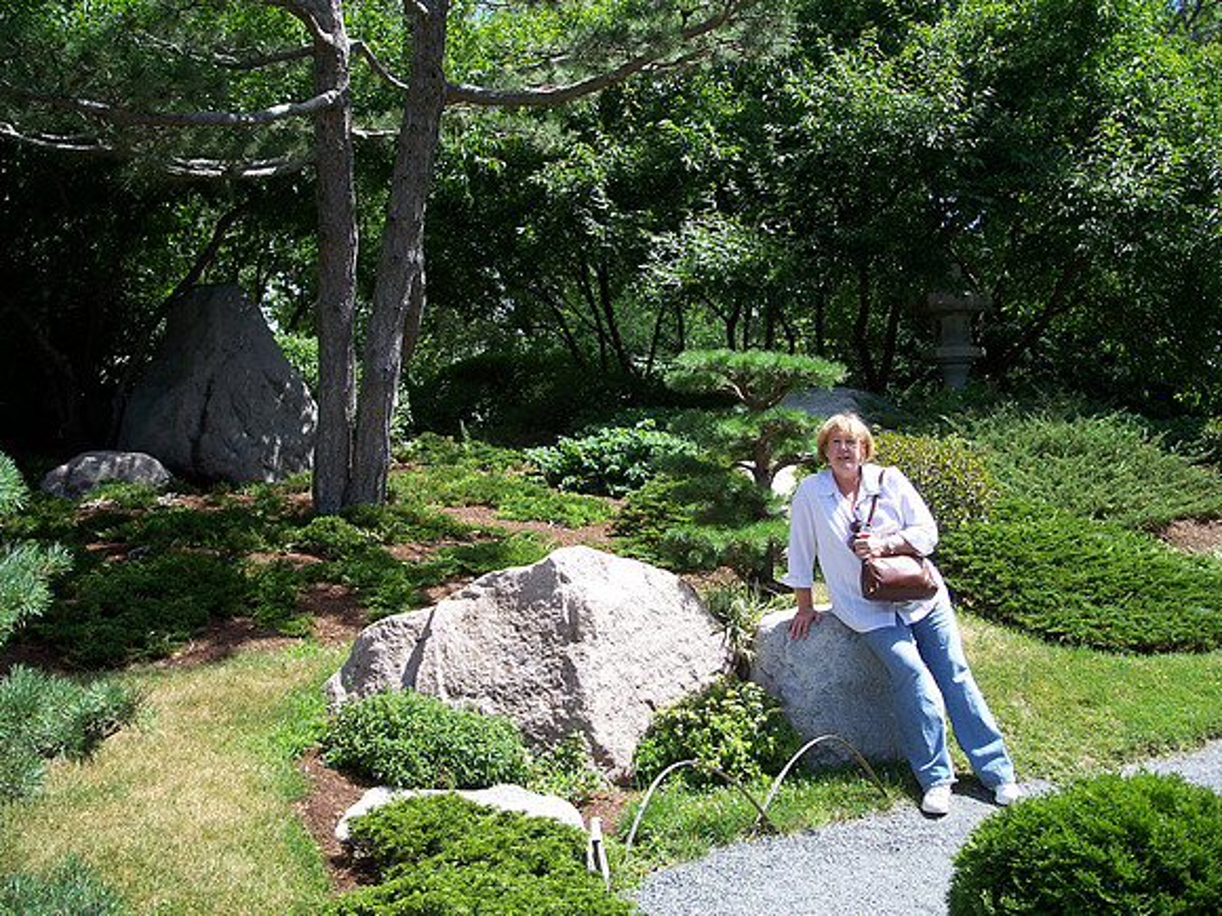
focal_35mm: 37
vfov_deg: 38.7
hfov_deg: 50.1
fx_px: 1306
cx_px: 611
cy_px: 458
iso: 64
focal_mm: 7.8
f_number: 2.8
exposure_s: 1/400
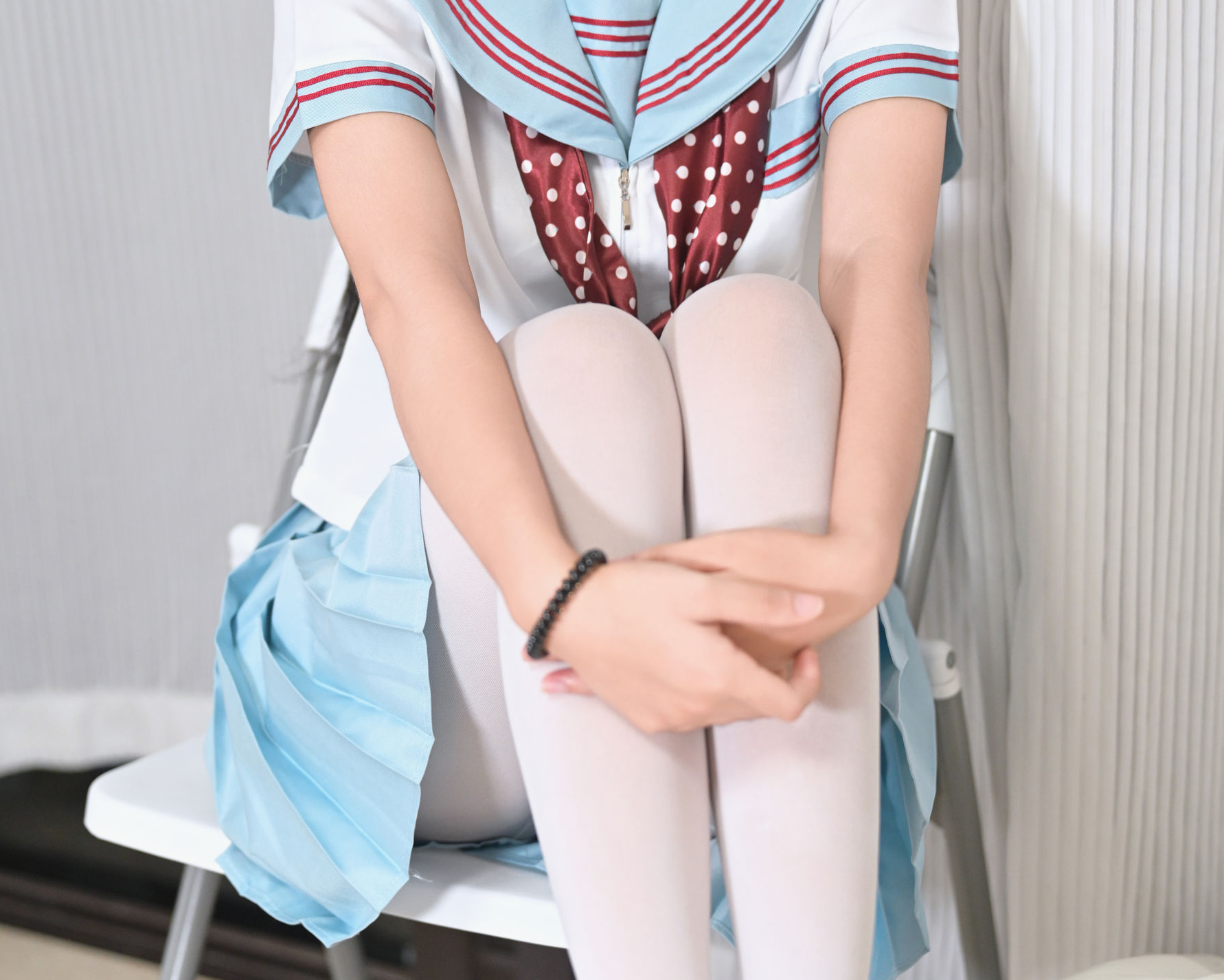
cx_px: 617
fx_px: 3297
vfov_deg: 16.8
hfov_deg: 21.0
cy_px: 249
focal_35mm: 91
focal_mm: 64
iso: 1600
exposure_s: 1/100
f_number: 2.8
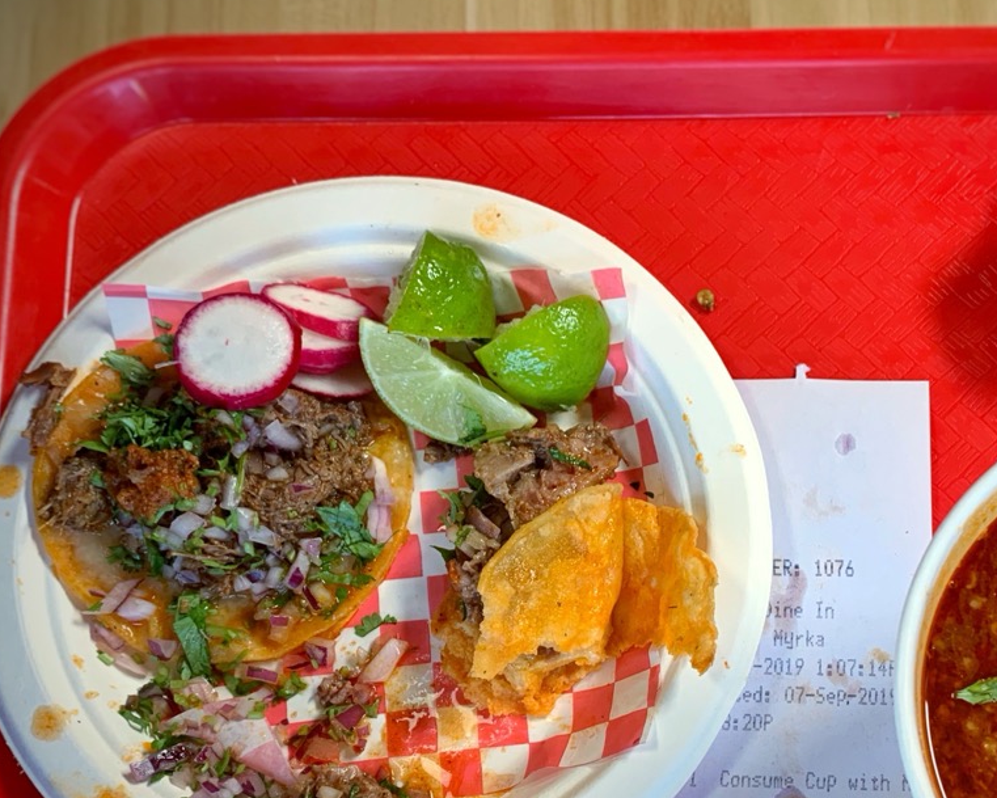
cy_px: 507
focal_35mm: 40
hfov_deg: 45.3
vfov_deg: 37.1
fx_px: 1180
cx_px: 633
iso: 80
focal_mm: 4.25
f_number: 1.8
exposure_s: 1/120
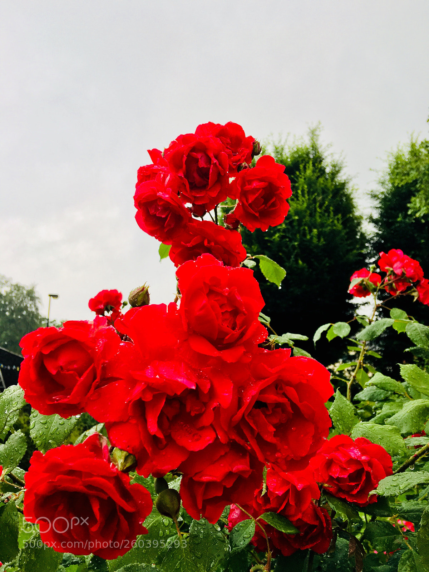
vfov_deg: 61.7
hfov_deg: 48.2
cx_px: 214
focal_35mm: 29
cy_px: 286
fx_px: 479
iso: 25
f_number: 2.2
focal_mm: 4.15
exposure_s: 1/137
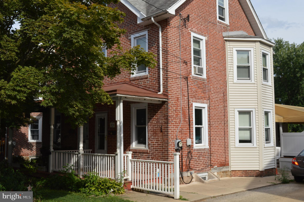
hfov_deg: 48.0
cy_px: 101
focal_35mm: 40
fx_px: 342
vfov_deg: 32.9
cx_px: 152
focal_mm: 27
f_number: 8
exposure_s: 1/200
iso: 100
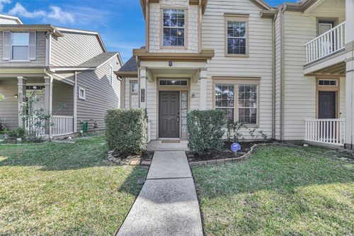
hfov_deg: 100.4
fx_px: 147
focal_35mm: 15
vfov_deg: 77.3
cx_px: 177
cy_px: 118
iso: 100
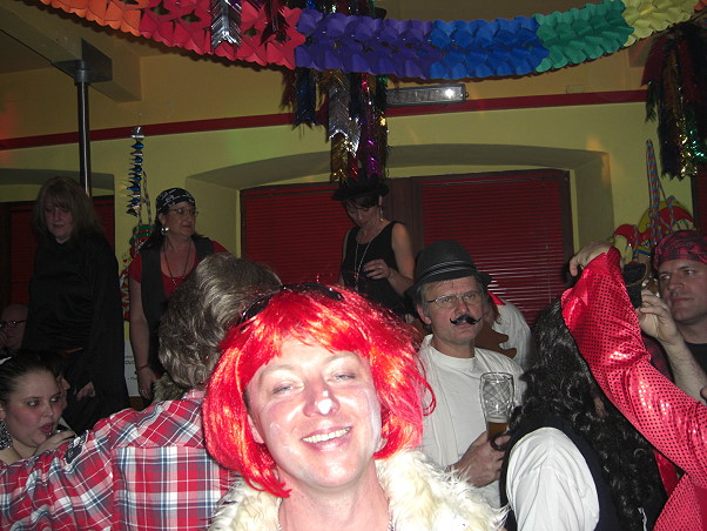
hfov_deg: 49.0
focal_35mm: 38
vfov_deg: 37.7
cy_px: 266
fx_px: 776
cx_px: 354
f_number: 2.8
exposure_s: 1/60
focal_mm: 7.9
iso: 200
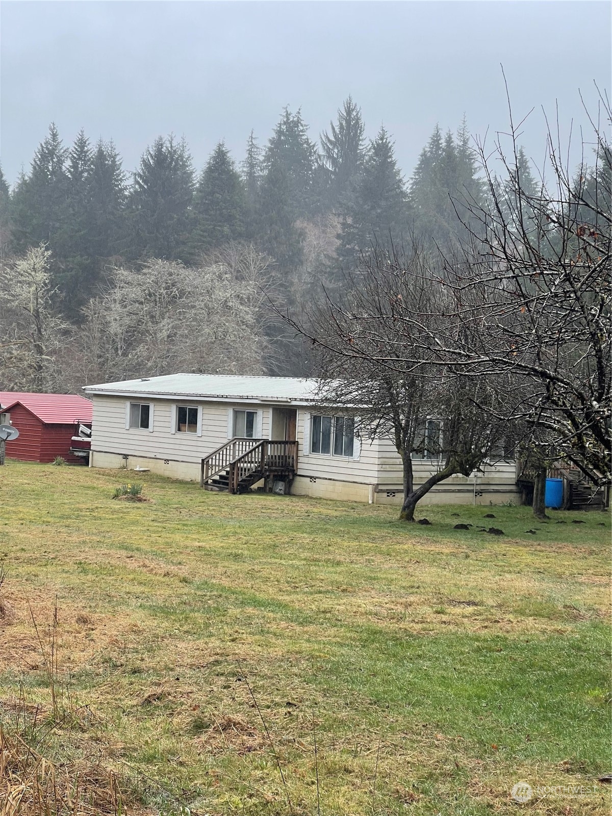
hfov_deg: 22.9
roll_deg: -3.0
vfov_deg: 30.3
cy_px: 408
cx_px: 306
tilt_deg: -0.9
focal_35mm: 64
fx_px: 1509
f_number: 2.2
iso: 20
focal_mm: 7.5
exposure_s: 1/314
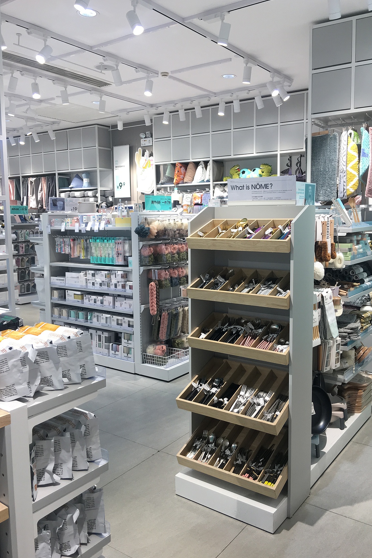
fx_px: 481
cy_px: 272
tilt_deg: -5.2
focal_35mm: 31
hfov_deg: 42.3
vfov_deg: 60.3
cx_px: 198
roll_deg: +0.4
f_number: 2.2
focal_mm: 4.15
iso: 40
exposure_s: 1/100
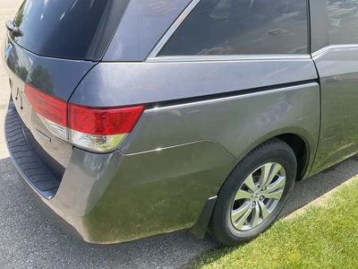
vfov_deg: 48.2
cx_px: 179
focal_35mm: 29
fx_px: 300
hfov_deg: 61.7
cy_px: 134
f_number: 1.8
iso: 25
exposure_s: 1/574
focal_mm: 3
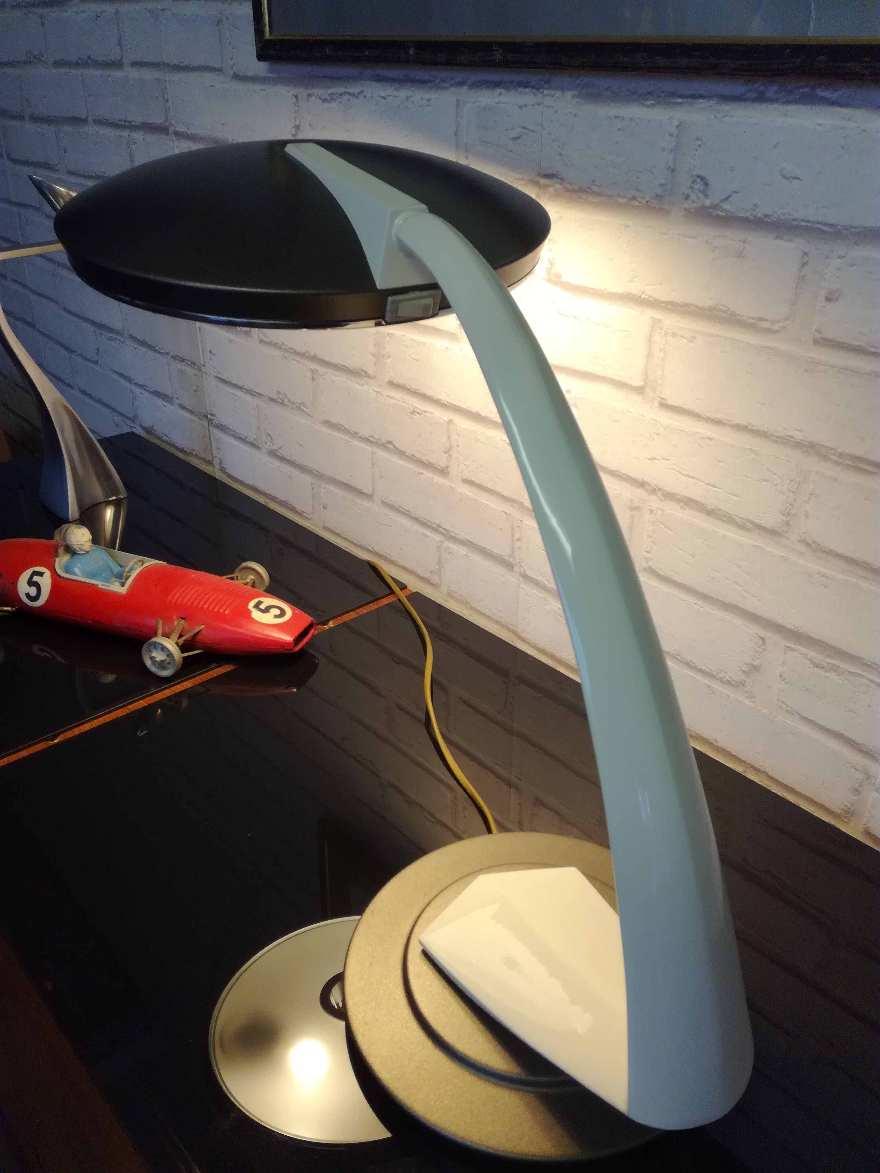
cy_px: 586
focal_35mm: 27
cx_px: 440
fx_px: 915
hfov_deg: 51.4
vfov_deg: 65.3
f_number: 2
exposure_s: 1/33.3
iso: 100
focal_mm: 3.79
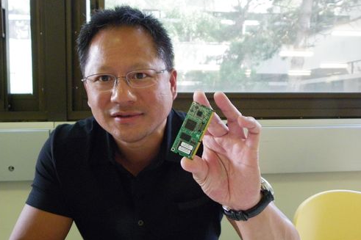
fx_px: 361
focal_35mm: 36
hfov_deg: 53.1
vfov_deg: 36.8
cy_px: 121
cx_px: 182
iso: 500
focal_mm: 6
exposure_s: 1/60
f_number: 3.2
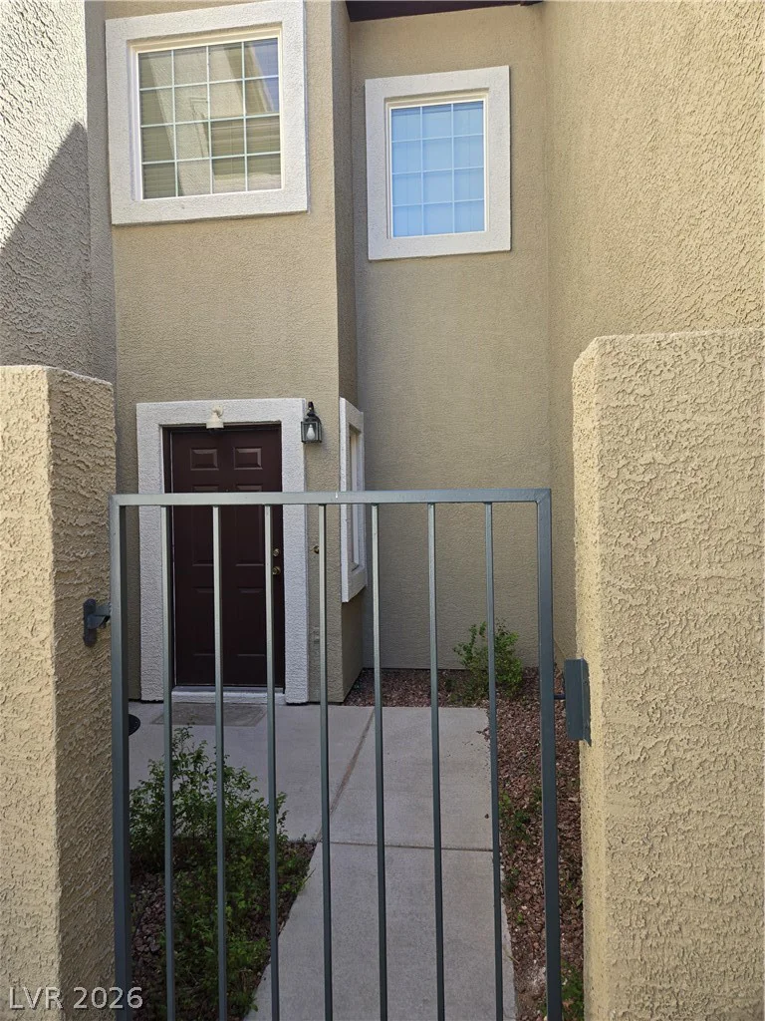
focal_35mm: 23
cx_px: 382
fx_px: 678
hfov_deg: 58.9
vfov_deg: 73.9
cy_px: 510
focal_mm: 5.4
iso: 25
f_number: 1.8
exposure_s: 1/200
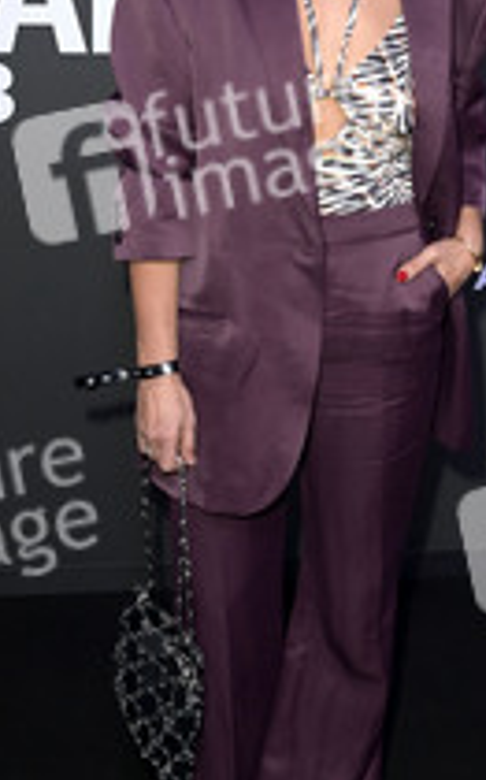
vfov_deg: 32.9
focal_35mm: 62
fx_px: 1316
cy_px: 342
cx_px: 312
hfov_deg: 20.9
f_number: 5.6
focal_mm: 32
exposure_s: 1/250
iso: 1000
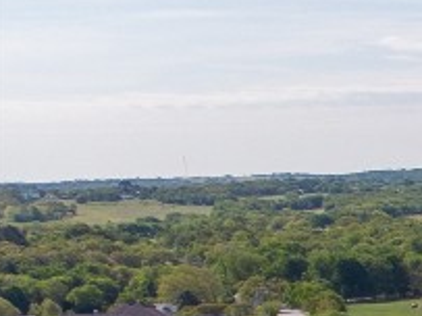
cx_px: 1057
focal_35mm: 121
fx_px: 1474
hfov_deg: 12.3
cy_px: 572
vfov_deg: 11.4
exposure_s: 1/1250
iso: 100
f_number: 2.8
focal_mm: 4.5
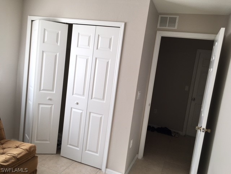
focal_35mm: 29
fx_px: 194
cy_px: 87
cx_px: 116
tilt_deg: -7.7
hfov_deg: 61.7
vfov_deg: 48.2
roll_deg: -6.9
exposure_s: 1/60
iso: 25
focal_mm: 4.15
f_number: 2.2
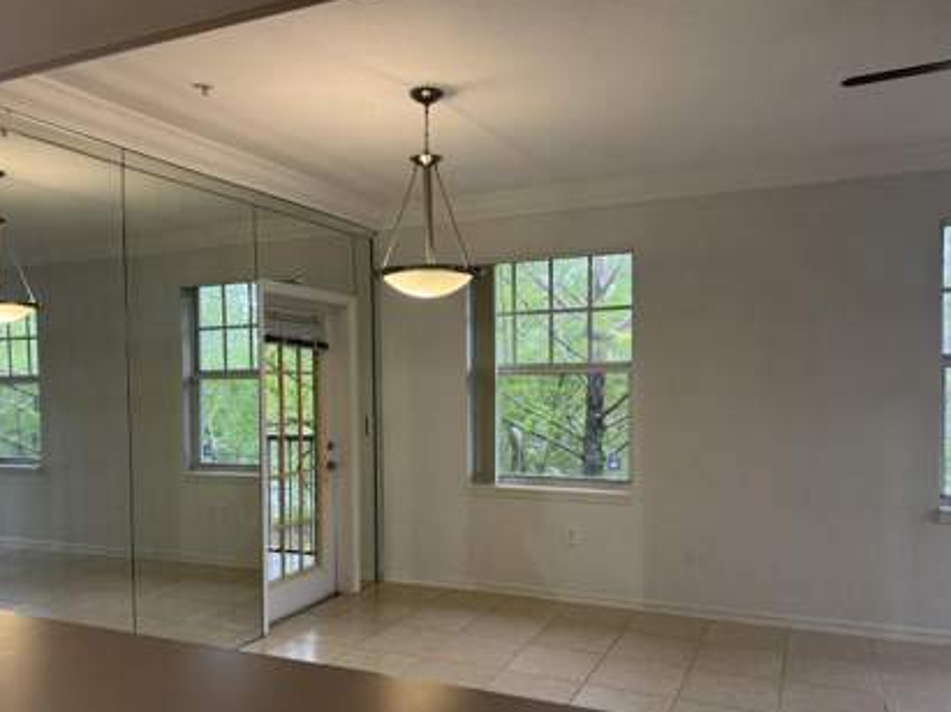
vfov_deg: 49.6
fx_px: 769
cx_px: 458
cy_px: 403
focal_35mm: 28
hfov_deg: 63.4
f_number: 1.78
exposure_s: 1/60
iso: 160
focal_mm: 6.76
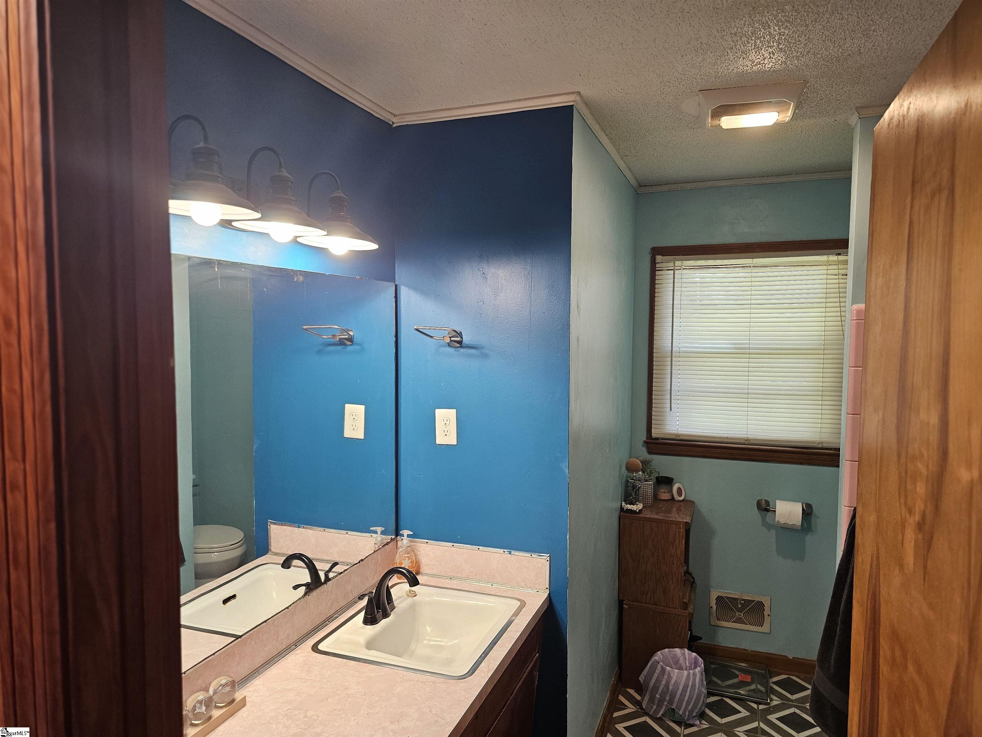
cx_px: 491
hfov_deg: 73.9
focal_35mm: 23
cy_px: 368
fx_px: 652
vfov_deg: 58.9
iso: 250
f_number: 1.7
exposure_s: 1/120
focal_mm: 6.3
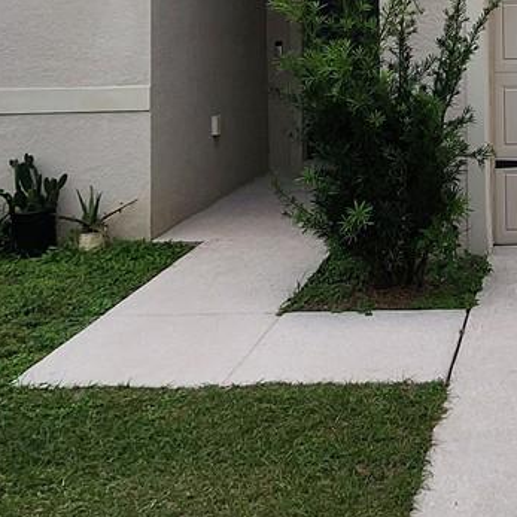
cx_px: 566
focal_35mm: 53
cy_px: -13
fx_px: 896
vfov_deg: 29.8
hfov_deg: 29.2
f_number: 2.2
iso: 50
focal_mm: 2.2
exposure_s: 1/266
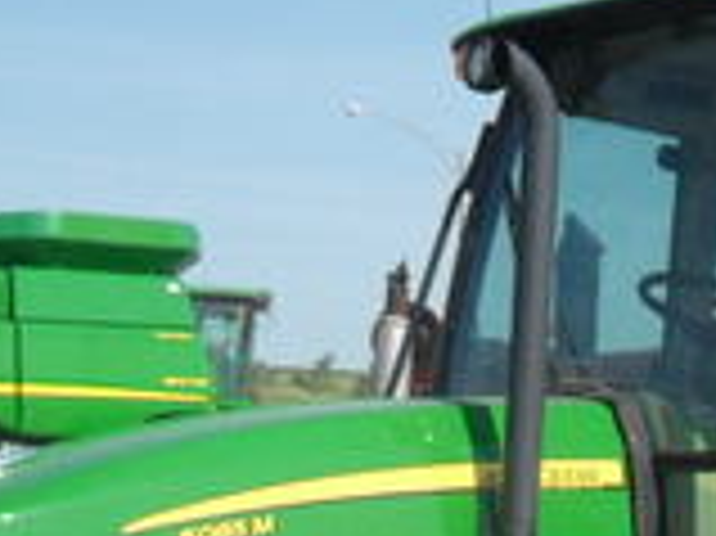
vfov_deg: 12.0
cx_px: 612
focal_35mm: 120
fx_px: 2480
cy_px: 676
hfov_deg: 16.3
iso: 100
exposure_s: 1/180
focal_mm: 6.2
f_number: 8.9
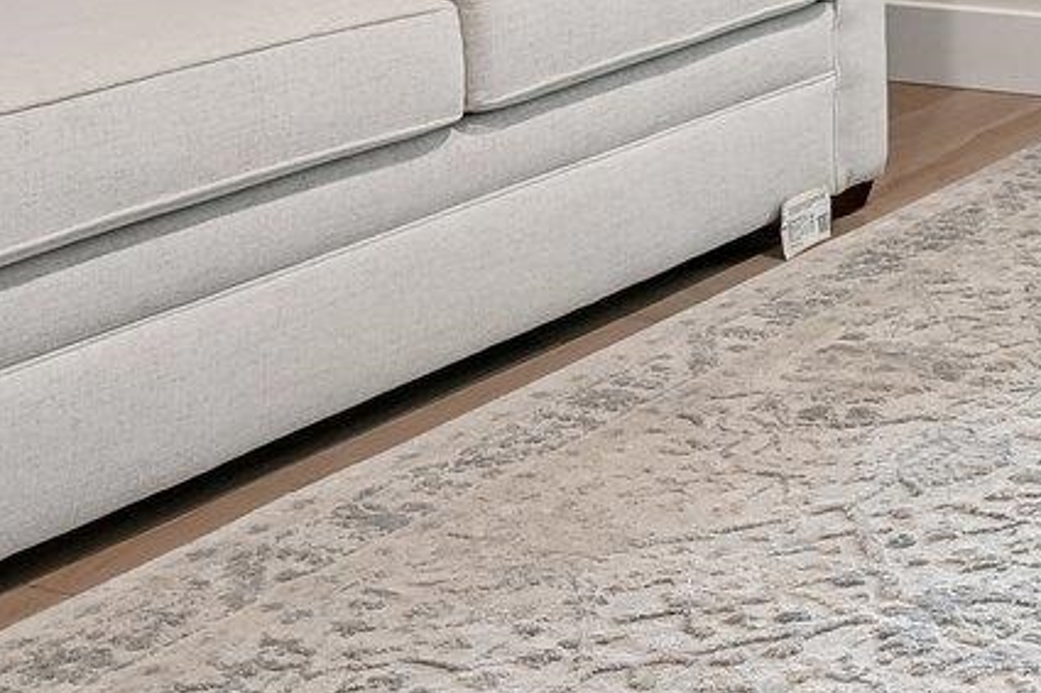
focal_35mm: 82
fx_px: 2370
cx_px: 1705
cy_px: -567
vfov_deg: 14.5
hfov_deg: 20.1
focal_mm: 17
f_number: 8
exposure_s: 1/10
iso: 400
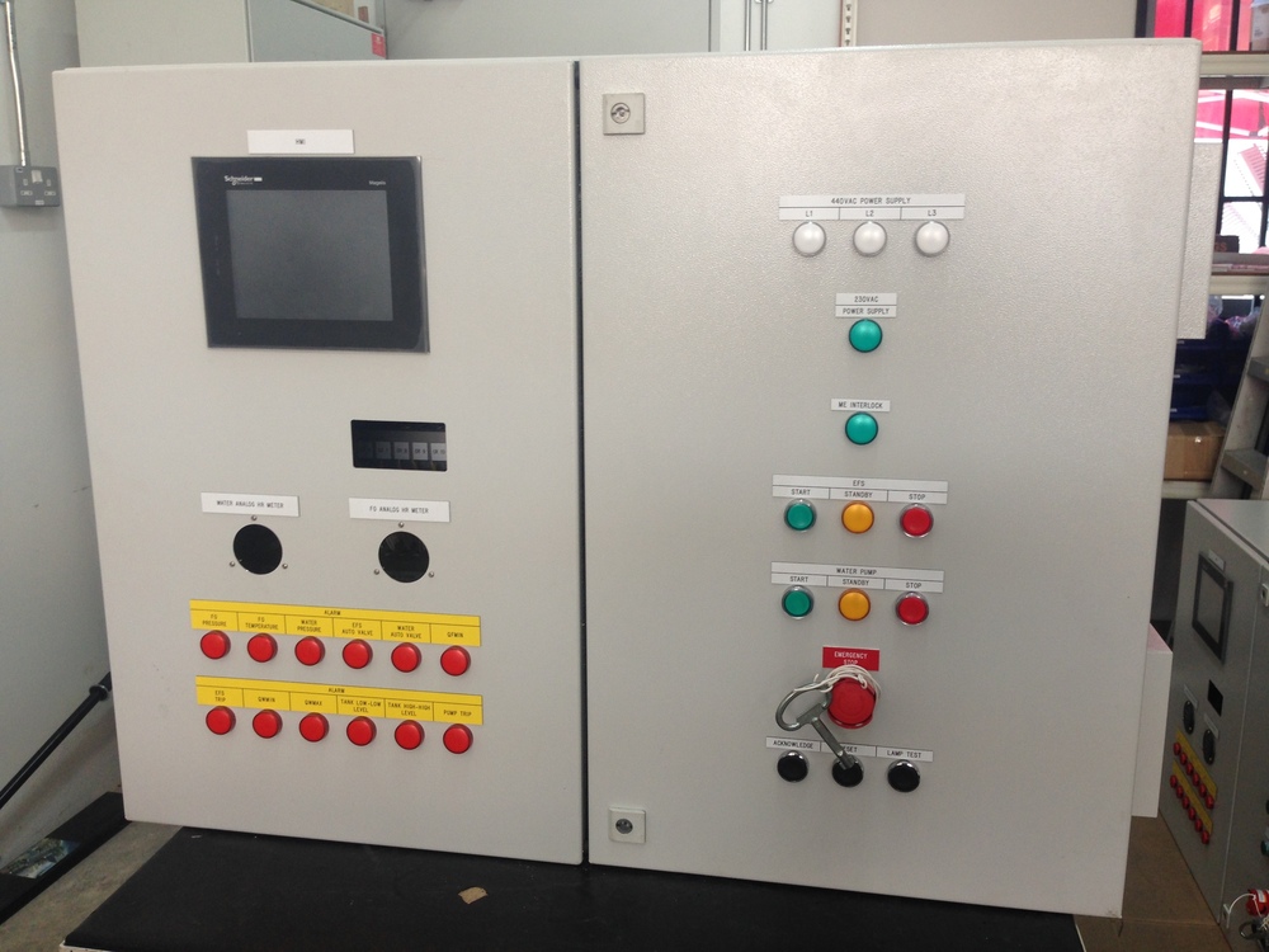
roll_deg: +0.5
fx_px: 1210
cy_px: 476
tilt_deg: -12.0
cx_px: 634
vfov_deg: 42.9
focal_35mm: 33
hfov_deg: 55.4
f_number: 2.4
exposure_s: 1/30
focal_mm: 4.12
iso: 50
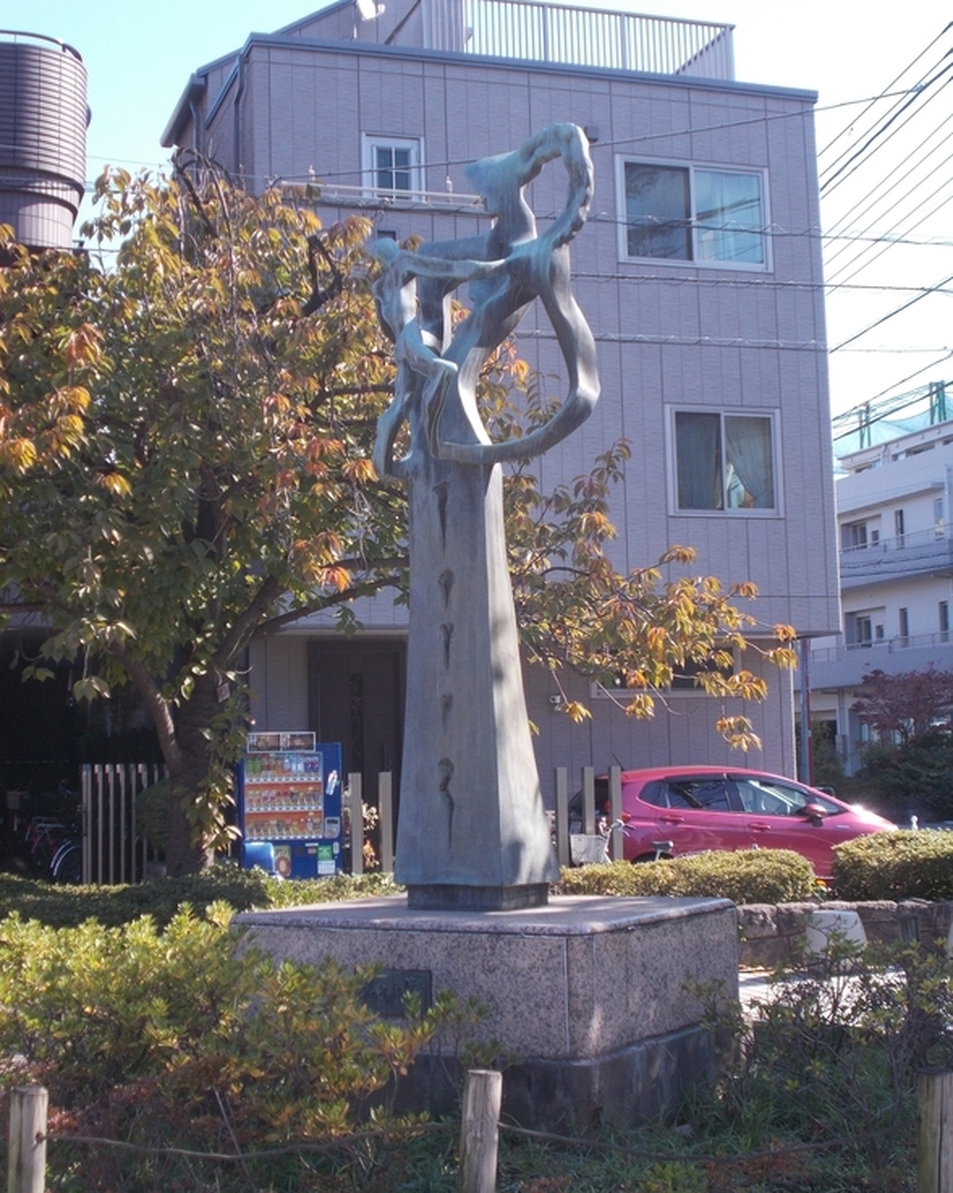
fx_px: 1870
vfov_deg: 35.4
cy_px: 555
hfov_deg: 28.6
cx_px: 472
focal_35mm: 53
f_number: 4.5
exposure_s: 1/250
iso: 125
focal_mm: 9
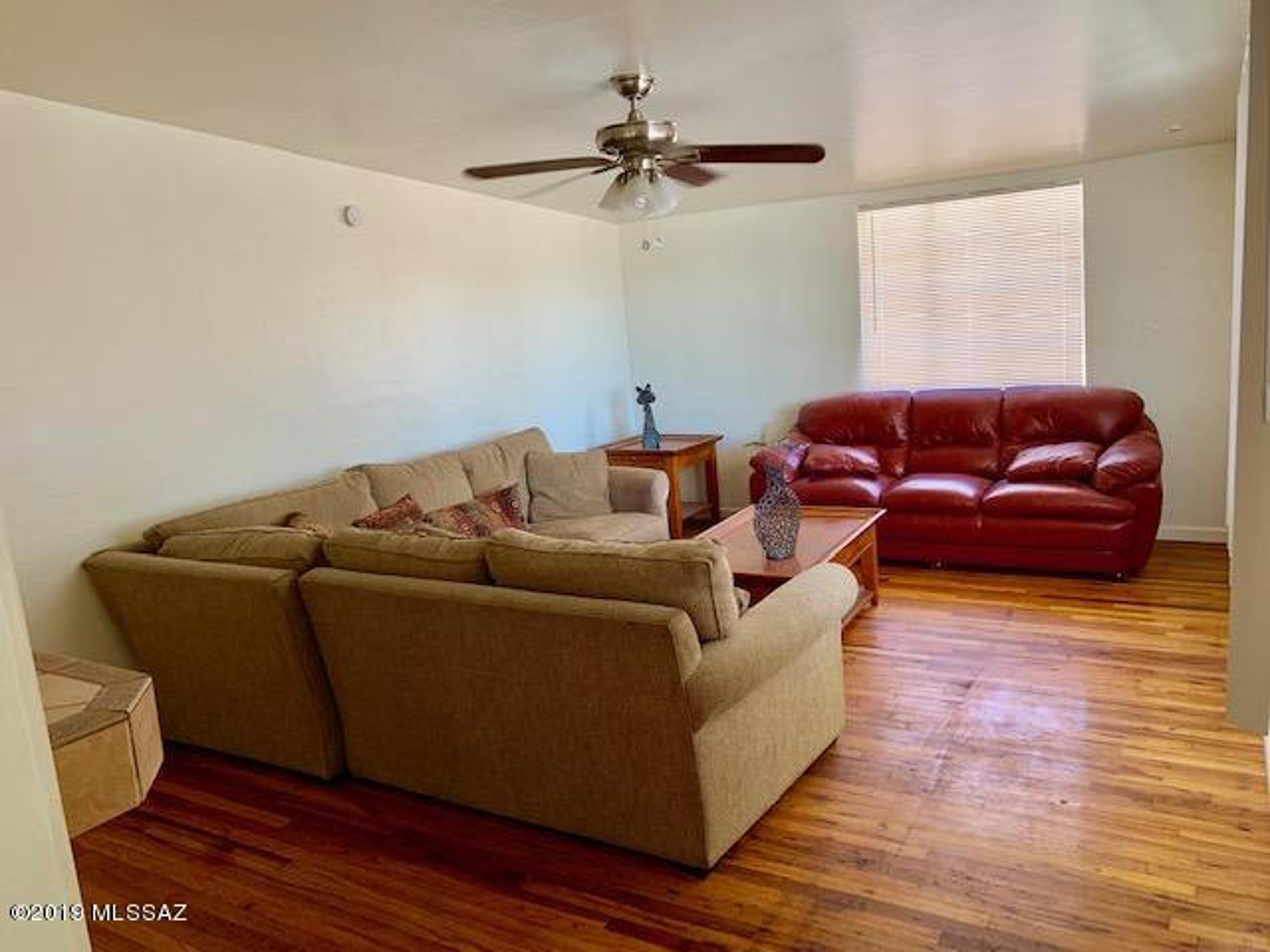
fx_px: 954
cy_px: 476
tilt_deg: -10.2
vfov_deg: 53.1
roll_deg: +4.2
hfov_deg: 67.3
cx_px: 635
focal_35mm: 26
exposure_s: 1/70
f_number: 1.8
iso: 100
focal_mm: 4.25
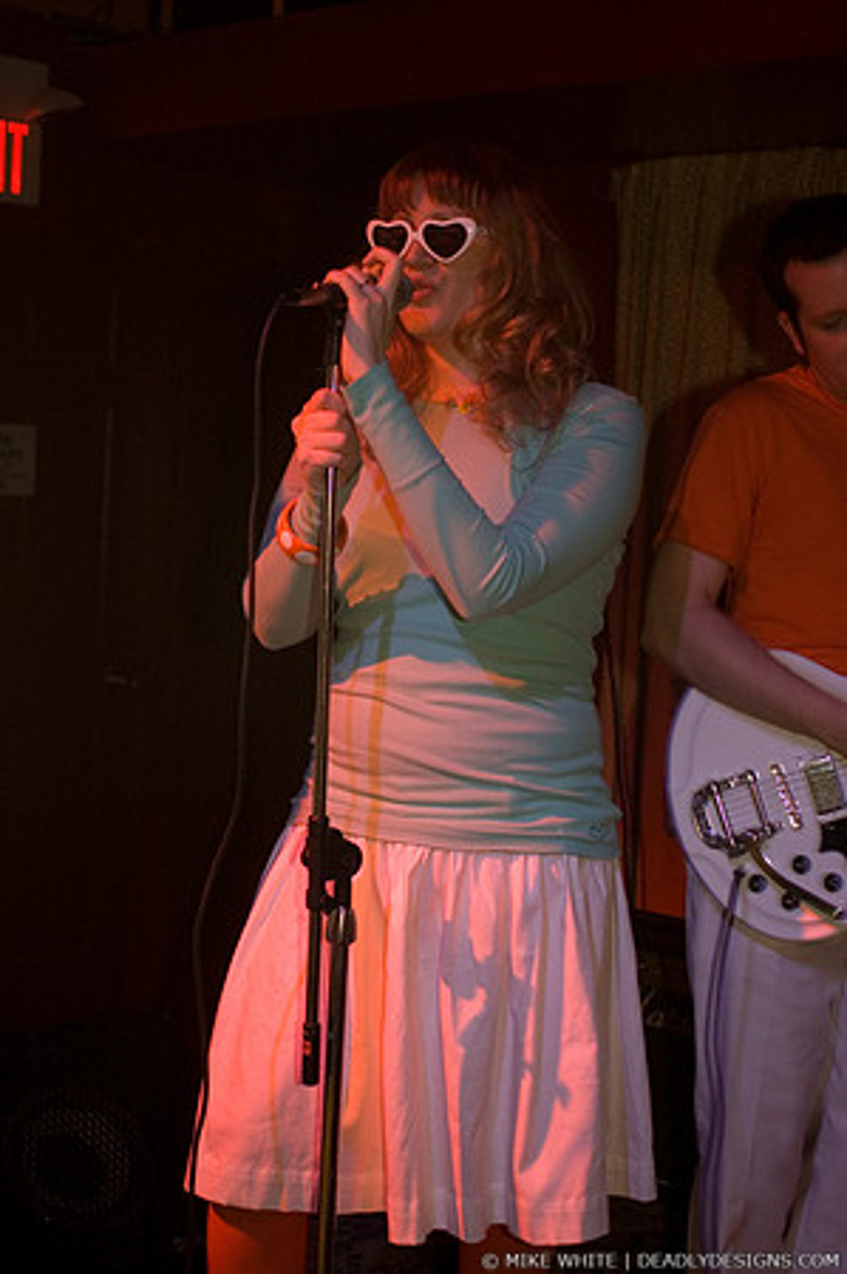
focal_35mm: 52
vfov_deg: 37.9
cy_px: 637
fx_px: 1857
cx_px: 424
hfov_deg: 25.7
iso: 800
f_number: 2.8
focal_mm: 35
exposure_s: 1/30
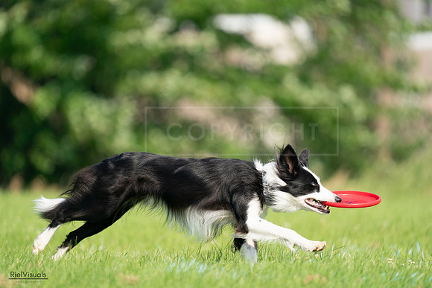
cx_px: 216
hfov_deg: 3.4
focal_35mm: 600
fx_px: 7201
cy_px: 144
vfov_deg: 2.3
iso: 2000
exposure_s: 1/4000
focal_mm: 600
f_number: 6.3
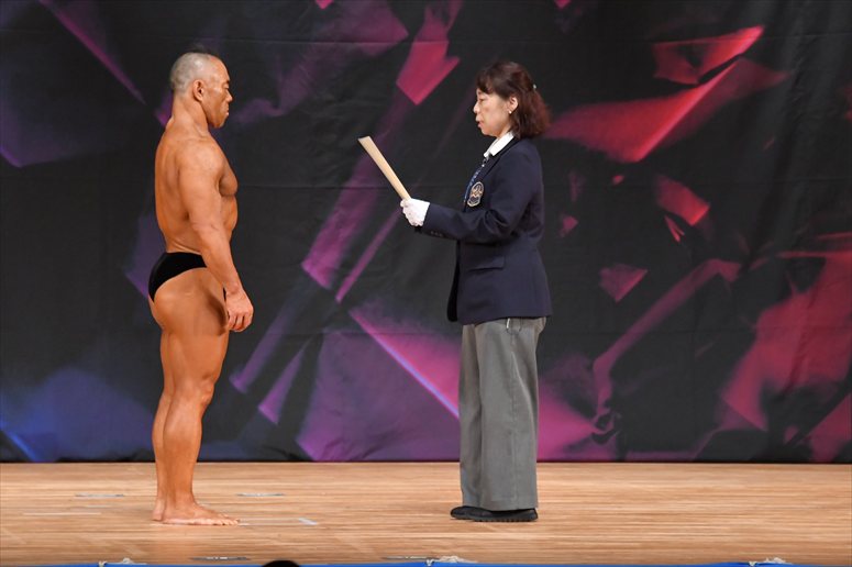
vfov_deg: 5.1
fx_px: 6387
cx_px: 426
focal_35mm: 270
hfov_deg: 7.6
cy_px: 284
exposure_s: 1/400
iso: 5600
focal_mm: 180
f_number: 5.6
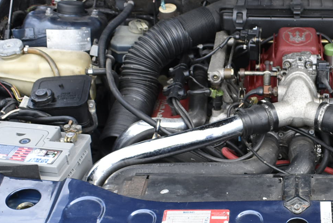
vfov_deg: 16.2
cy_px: 174
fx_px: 778
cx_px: 311
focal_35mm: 84
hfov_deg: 23.4
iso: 400
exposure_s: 1/250
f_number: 5.6
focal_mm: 18
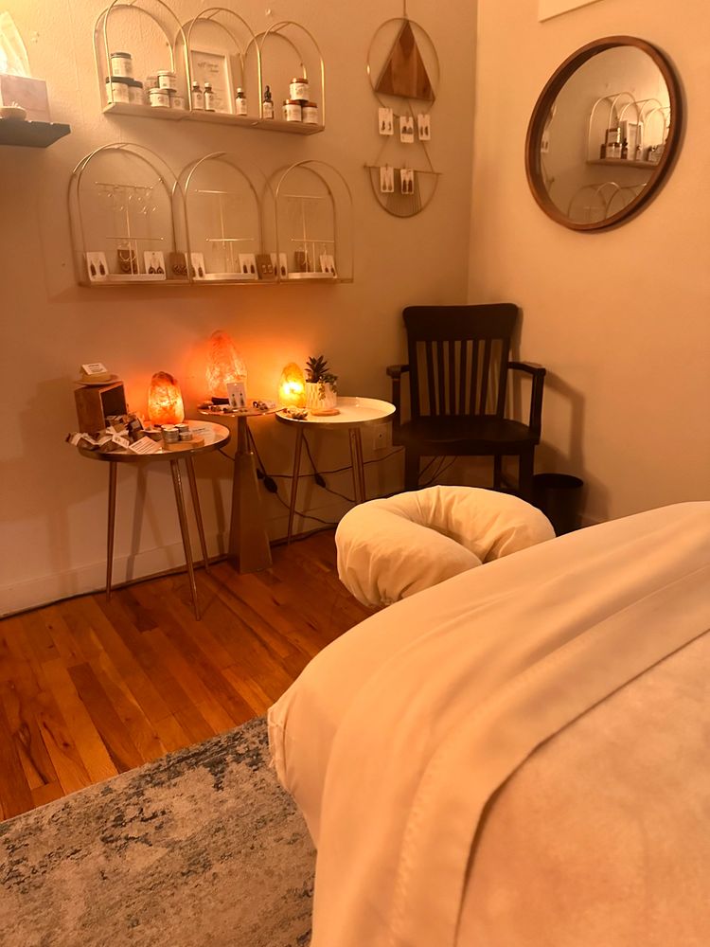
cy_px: 474
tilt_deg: -18.9
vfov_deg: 71.6
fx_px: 656
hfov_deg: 56.8
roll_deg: +0.1
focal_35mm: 24
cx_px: 355
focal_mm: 6.86
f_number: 1.78
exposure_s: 1/40
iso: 1000
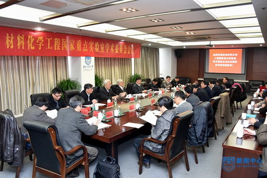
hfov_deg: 65.5
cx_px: 134
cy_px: 89
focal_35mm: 28
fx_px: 208
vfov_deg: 46.4
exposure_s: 1/160
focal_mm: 28
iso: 11400
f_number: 8
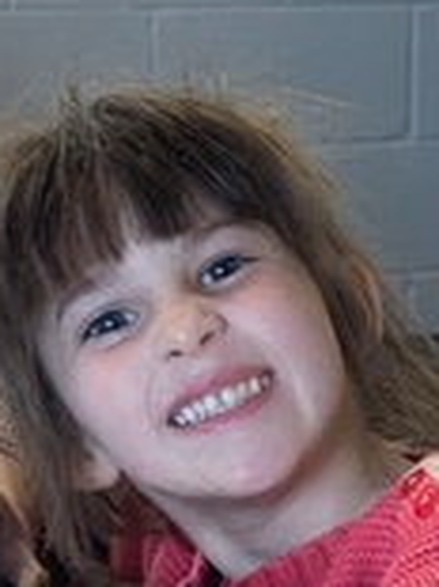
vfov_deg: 12.2
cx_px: 751
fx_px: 2692
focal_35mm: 159
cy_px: 678
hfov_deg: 9.0
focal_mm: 6.81
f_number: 1.85
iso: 438
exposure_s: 1/120
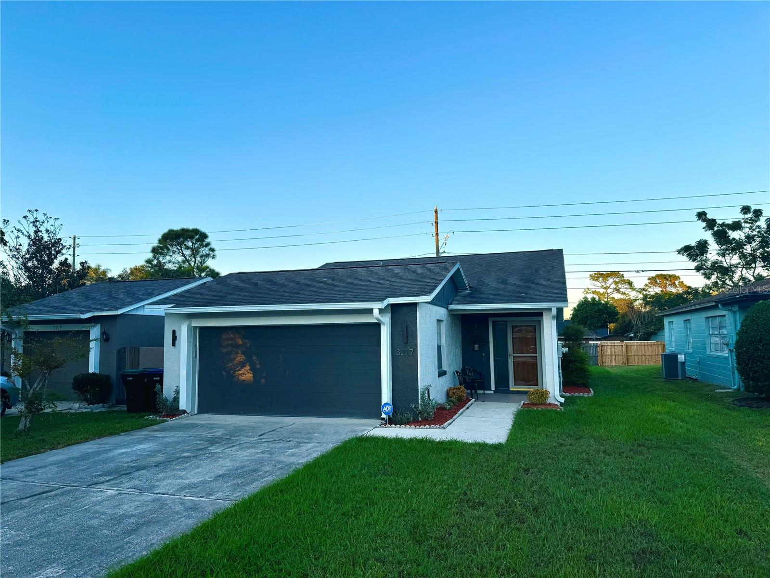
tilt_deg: +4.9
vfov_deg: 56.8
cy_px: 289
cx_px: 385
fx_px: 534
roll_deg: +0.0
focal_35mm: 24
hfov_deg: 71.6
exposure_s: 1/1059
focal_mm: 6.76
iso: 80
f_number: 1.78
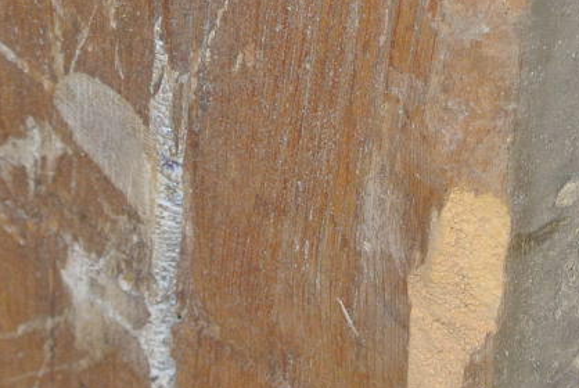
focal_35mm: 236
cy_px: 28
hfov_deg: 8.7
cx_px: 576
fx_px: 3801
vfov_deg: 5.8
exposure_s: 1/60
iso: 250
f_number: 4.8
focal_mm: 18.9
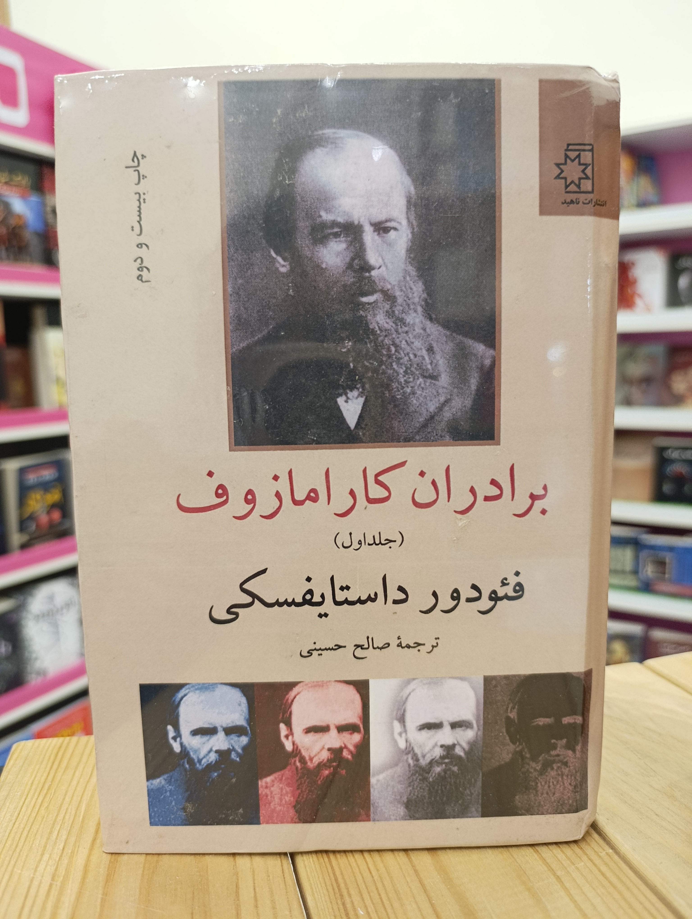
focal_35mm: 23
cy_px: 460
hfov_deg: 59.0
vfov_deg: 73.8
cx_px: 346
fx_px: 612
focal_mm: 6.11
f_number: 1.65
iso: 945
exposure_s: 1/100
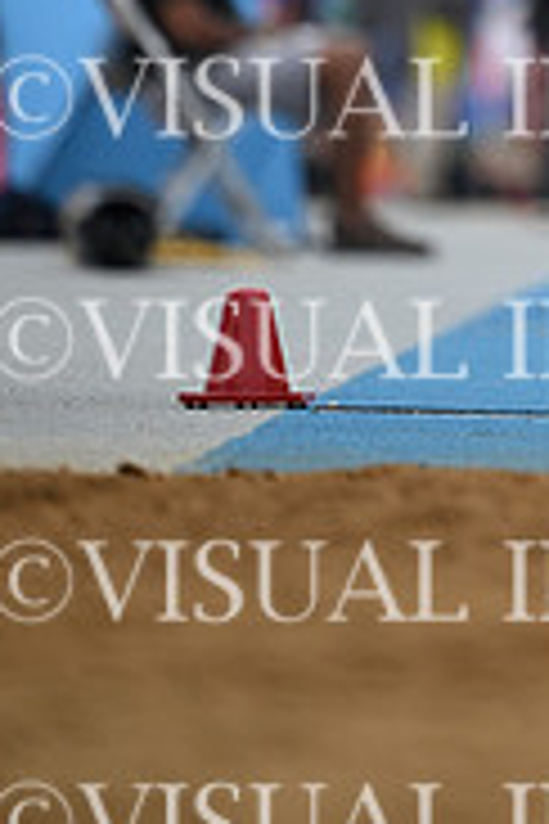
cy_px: -266
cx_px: 857
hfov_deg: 2.5
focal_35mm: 554
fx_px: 12672
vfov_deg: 3.7
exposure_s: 1/3200
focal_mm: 175
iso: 320
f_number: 2.8
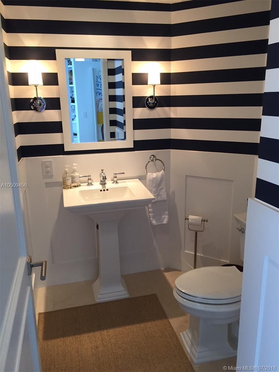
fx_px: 312
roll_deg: +0.9
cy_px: 186
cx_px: 140
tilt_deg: -13.2
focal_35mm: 29
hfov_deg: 48.2
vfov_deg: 61.7
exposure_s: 1/30
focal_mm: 4.15
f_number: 2.2
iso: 50
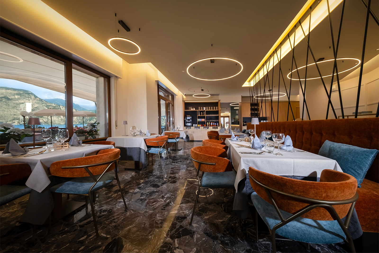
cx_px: 190
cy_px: 126
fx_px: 126
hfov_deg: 112.6
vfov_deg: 90.1
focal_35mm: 12
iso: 200
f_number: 5.6
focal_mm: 8
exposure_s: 1/30
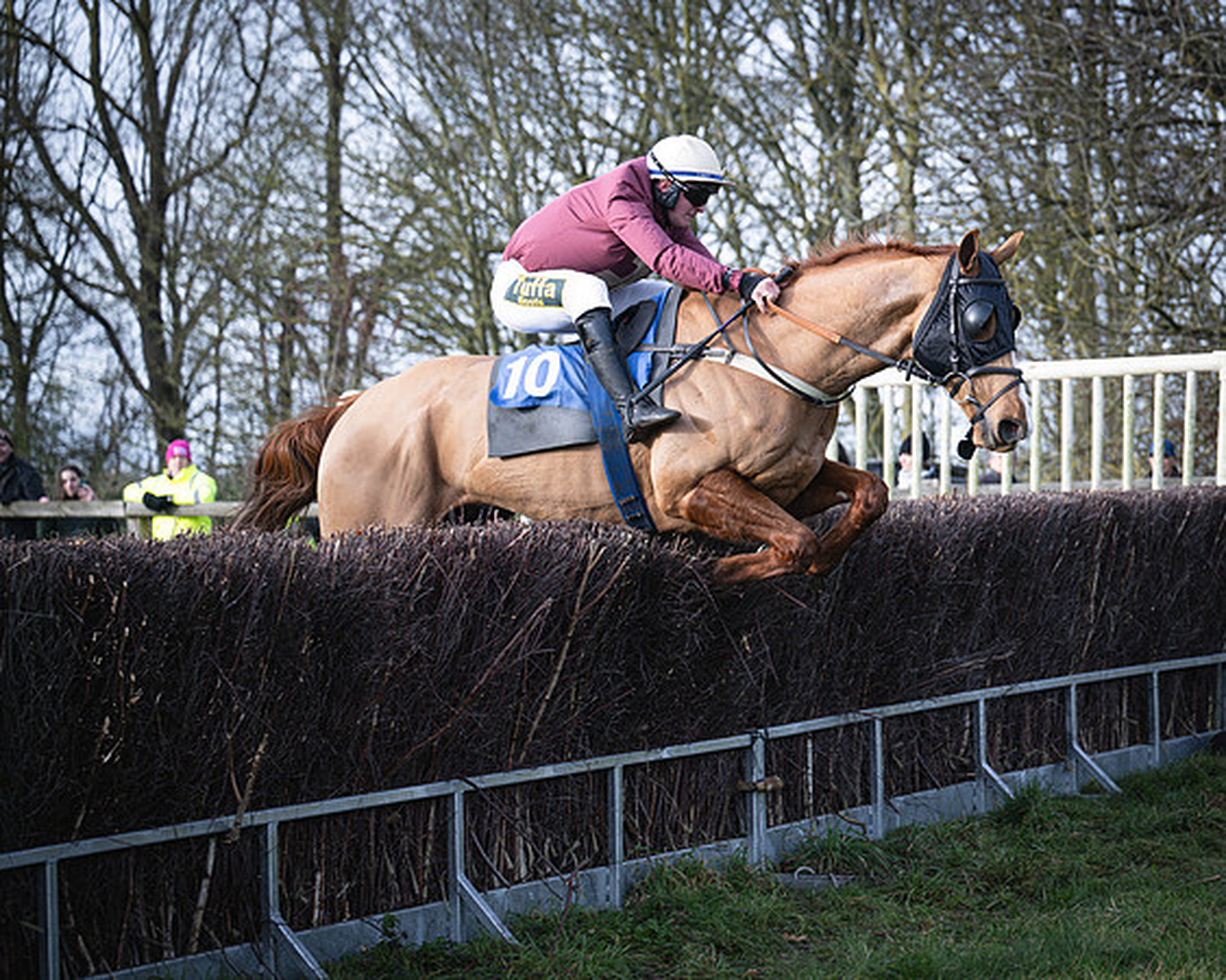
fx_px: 3451
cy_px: 497
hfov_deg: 20.1
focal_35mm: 95
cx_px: 815
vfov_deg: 16.2
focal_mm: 70
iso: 400
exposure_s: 1/2000
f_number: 2.8
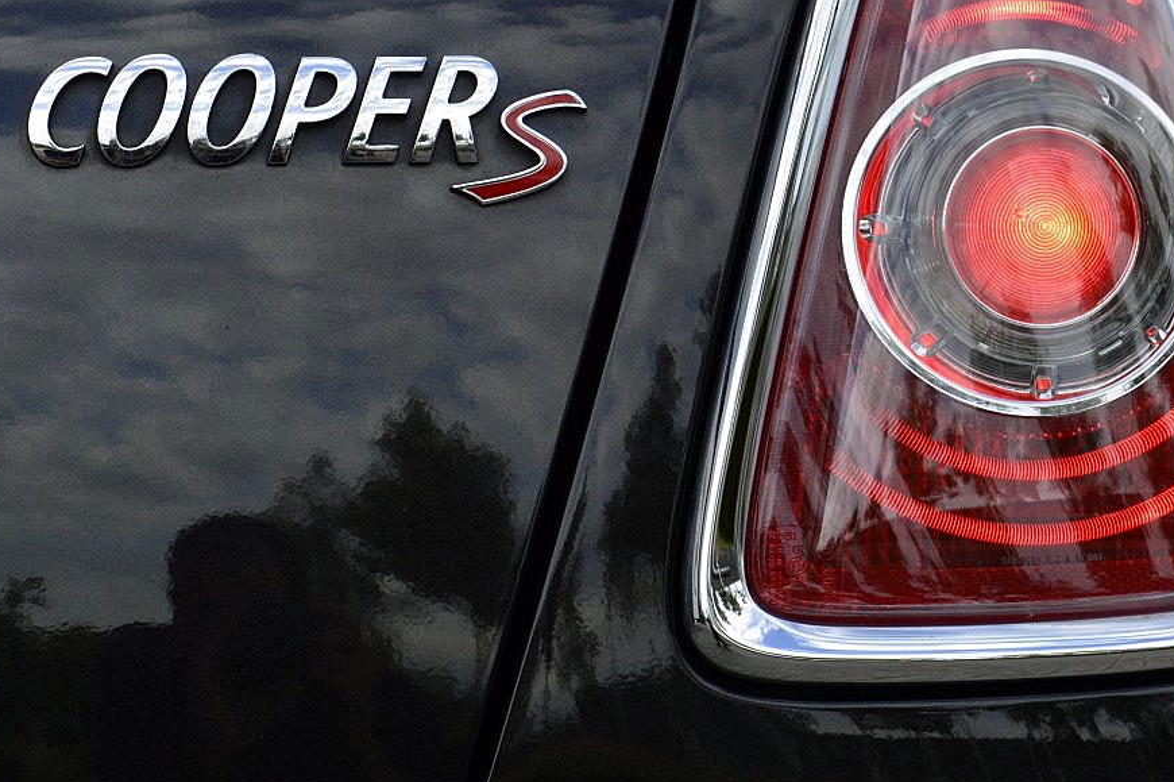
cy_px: 90
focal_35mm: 154
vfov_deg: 8.9
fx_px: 5017
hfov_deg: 13.3
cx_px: 819
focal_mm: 55
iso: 400
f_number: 11
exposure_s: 1/400
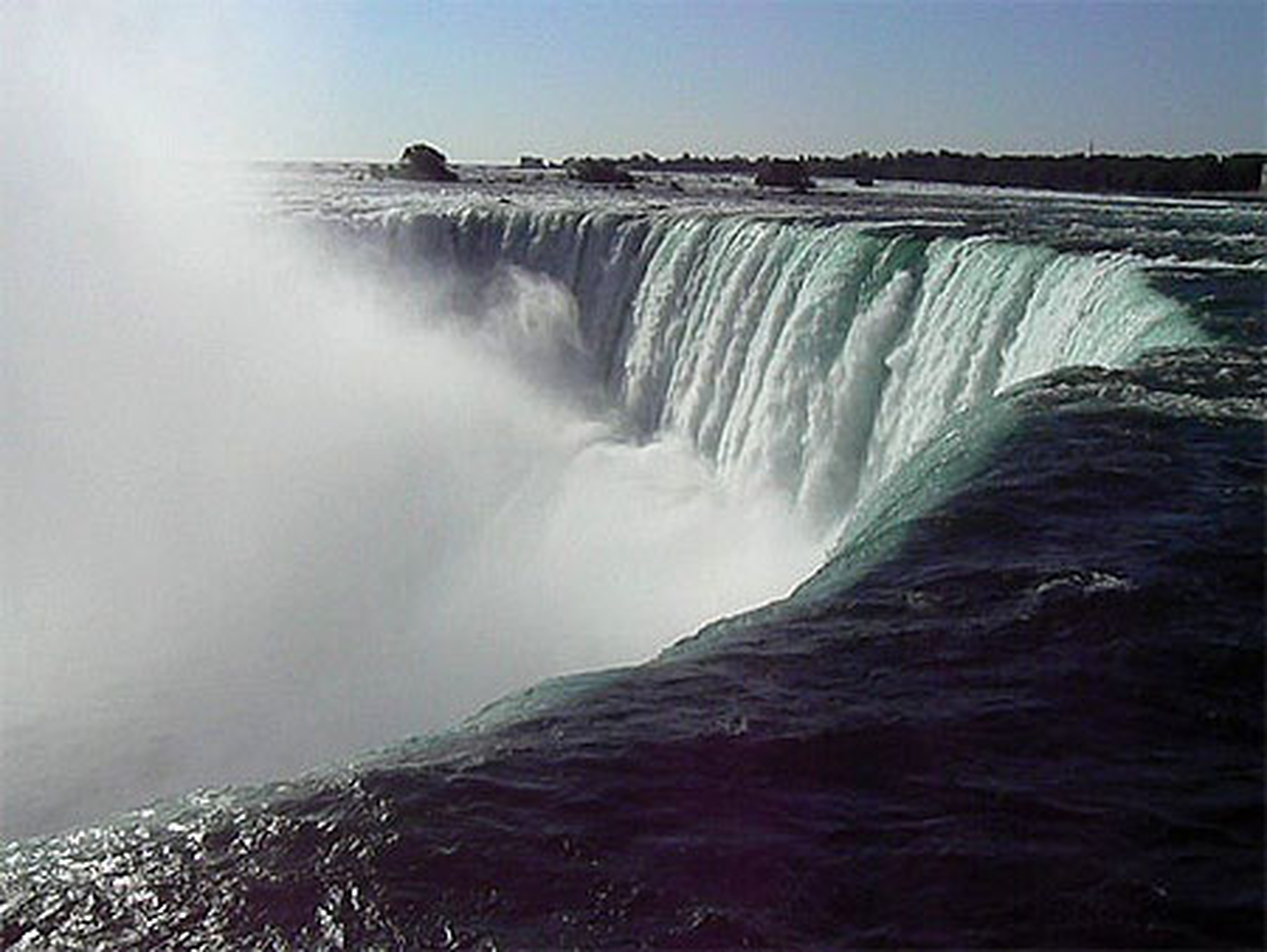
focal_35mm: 39
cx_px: 634
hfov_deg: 47.8
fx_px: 1428
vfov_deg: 36.9
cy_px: 476
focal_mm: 6.4
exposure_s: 1/3200
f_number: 8
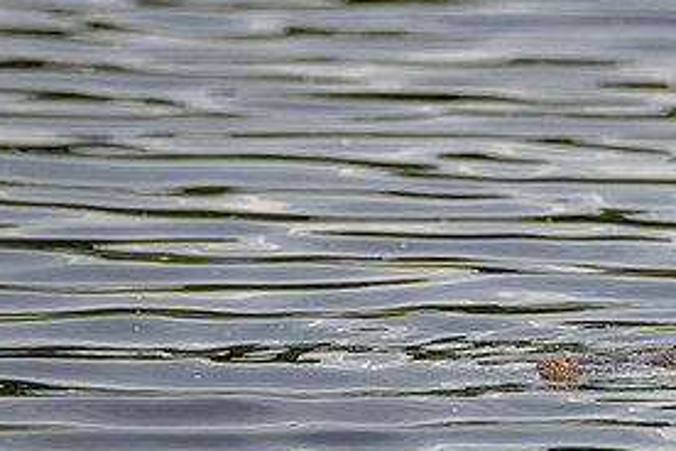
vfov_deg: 1.0
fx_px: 25911
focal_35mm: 1380
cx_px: 574
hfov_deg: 1.5
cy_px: 265
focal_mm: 600
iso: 800
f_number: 8
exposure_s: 1/2000
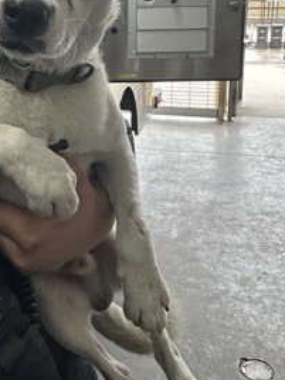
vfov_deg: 39.6
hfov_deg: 30.6
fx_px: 516
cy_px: 106
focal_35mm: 47
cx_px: 94
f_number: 1.9
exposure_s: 1/120
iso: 50
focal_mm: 2.69
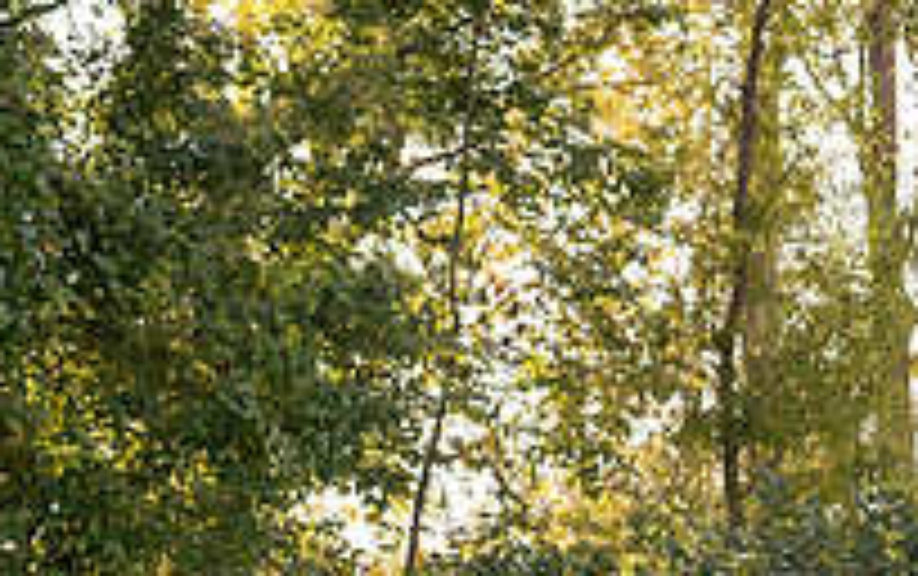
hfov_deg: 9.8
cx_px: 260
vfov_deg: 6.1
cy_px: 536
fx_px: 5360
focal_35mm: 214
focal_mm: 72
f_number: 4
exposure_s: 1/200
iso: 125
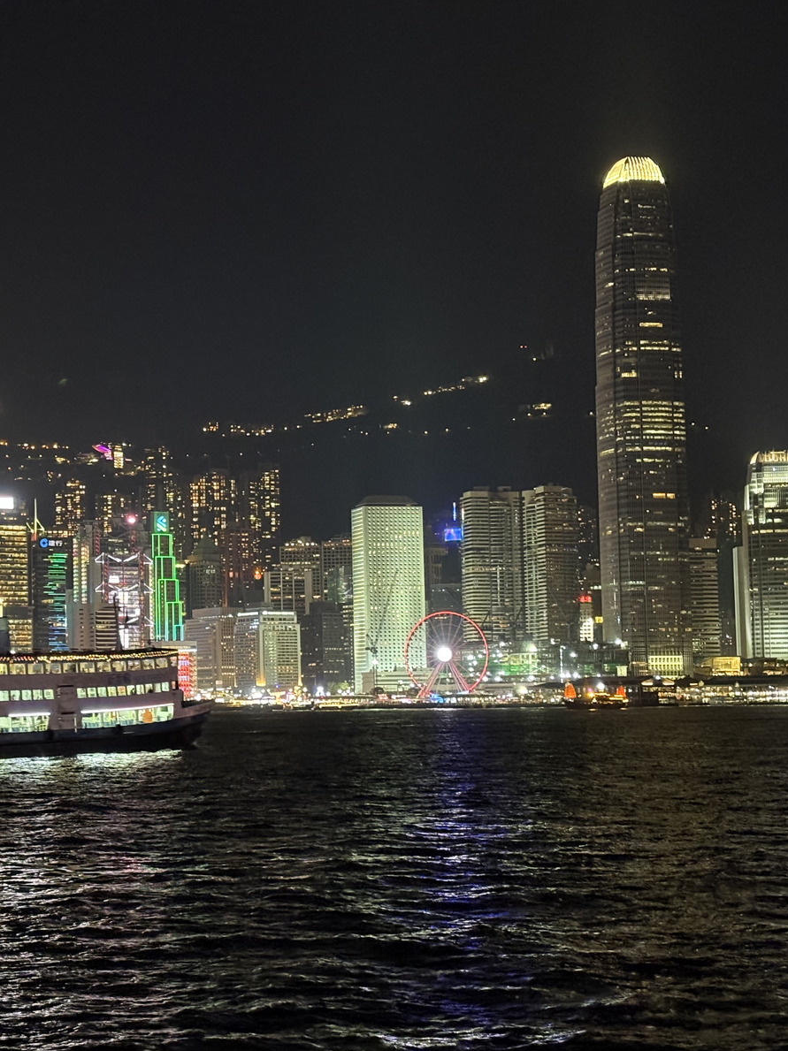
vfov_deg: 27.8
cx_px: 156
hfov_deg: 20.8
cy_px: 529
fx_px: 2126
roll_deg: +1.1
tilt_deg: +4.3
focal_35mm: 70
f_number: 1.6
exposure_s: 1/20
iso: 400
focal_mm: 5.96
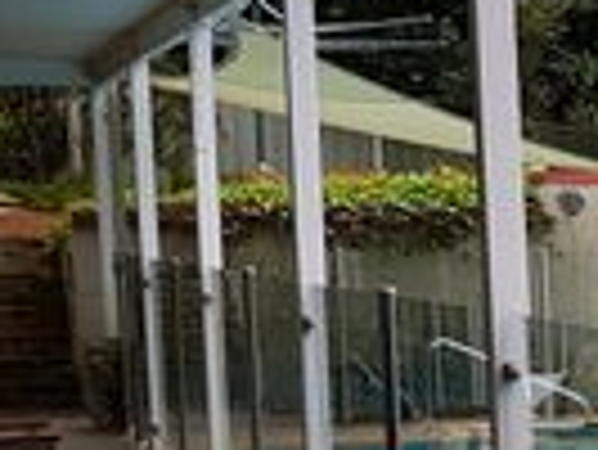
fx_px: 2023
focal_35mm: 117
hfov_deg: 14.1
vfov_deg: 12.4
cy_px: 513
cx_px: 1205
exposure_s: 1/133
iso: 40
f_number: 1.7
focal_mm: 4.2
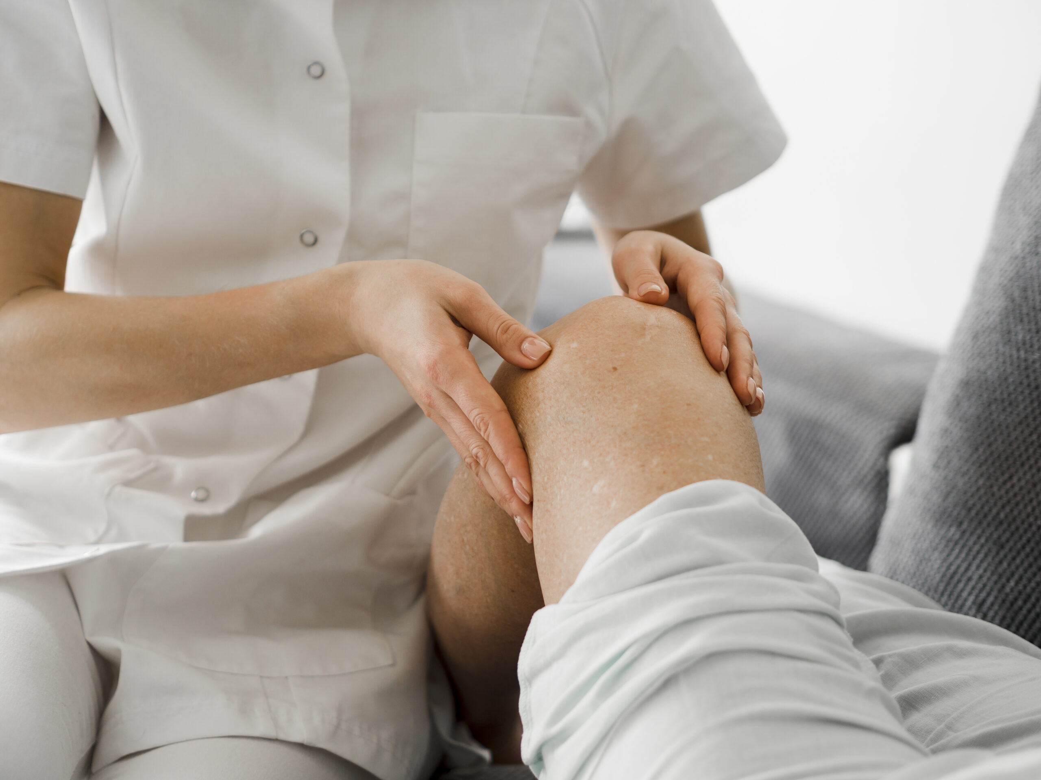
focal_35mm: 90
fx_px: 2707
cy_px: 390
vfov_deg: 16.4
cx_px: 520
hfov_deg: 21.8
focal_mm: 45
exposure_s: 1/80
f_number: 1.8
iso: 100
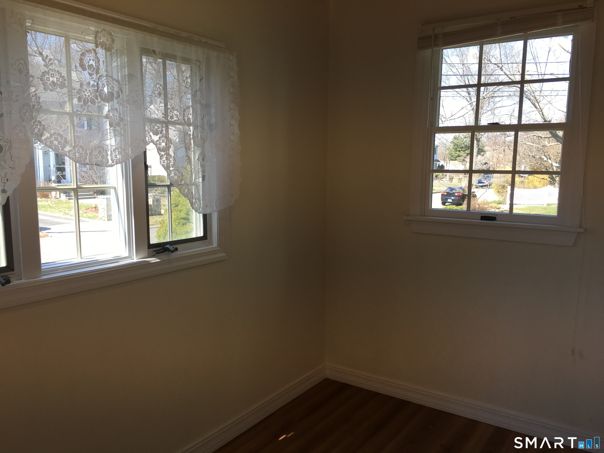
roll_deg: -1.3
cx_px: 302
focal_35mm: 29
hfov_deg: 61.7
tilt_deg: -8.5
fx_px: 506
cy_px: 226
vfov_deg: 48.2
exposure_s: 1/193
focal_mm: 4.15
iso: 25
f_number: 2.2
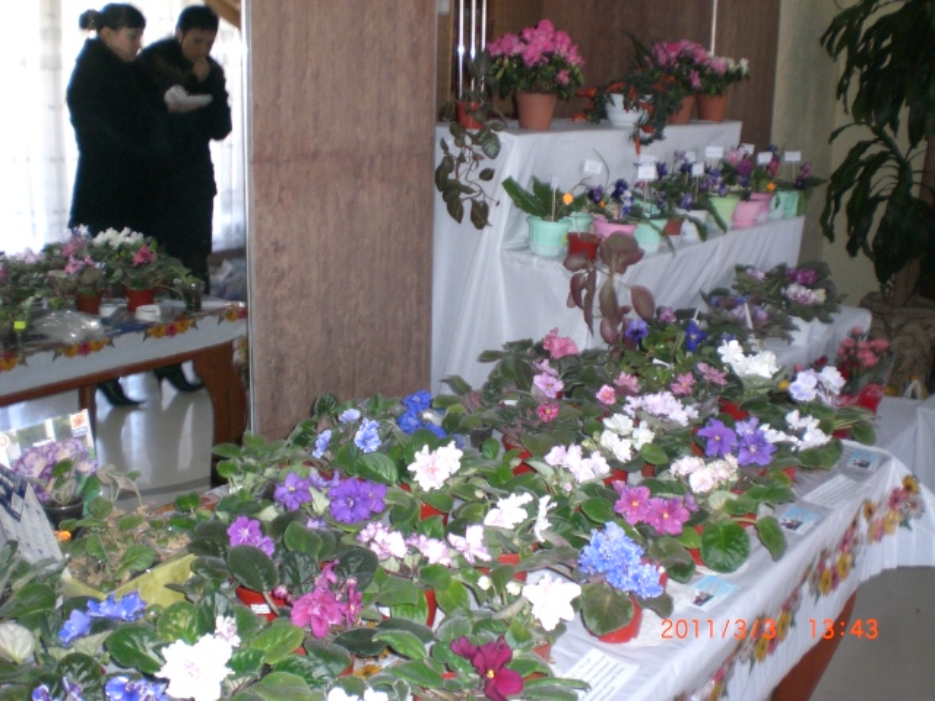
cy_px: 350
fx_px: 1026
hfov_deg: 49.0
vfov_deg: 37.7
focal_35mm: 38
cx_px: 468
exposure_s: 1/60
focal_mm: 6.3
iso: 200
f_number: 3.1
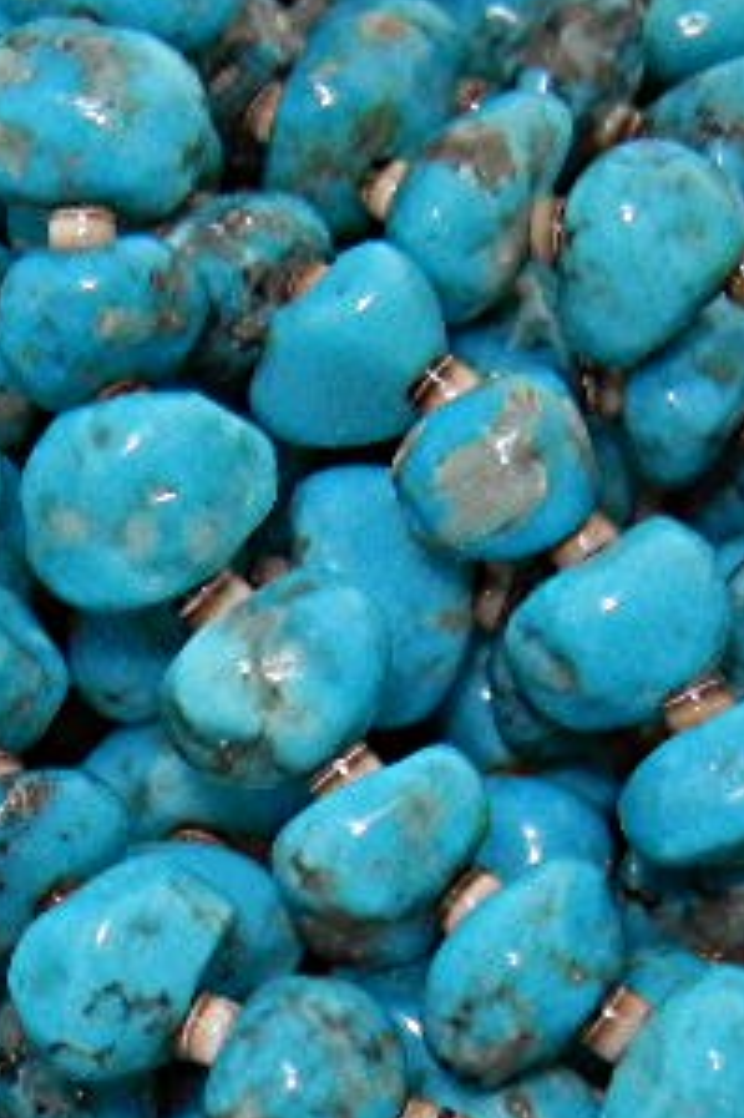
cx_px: 7
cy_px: 1010
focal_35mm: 139
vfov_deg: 14.6
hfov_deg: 9.8
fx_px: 4314
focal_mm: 7.1
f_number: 7.4
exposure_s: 1/30
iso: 800
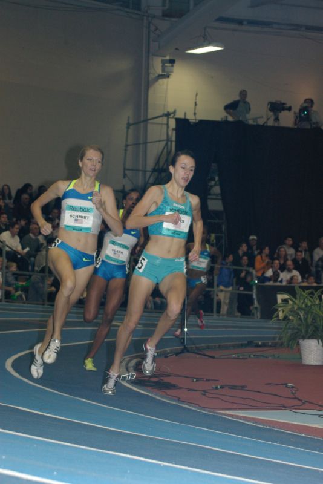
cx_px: 162
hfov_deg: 11.0
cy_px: 242
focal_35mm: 124
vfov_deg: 16.4
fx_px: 1674
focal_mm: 83
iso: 800
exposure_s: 1/125
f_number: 8
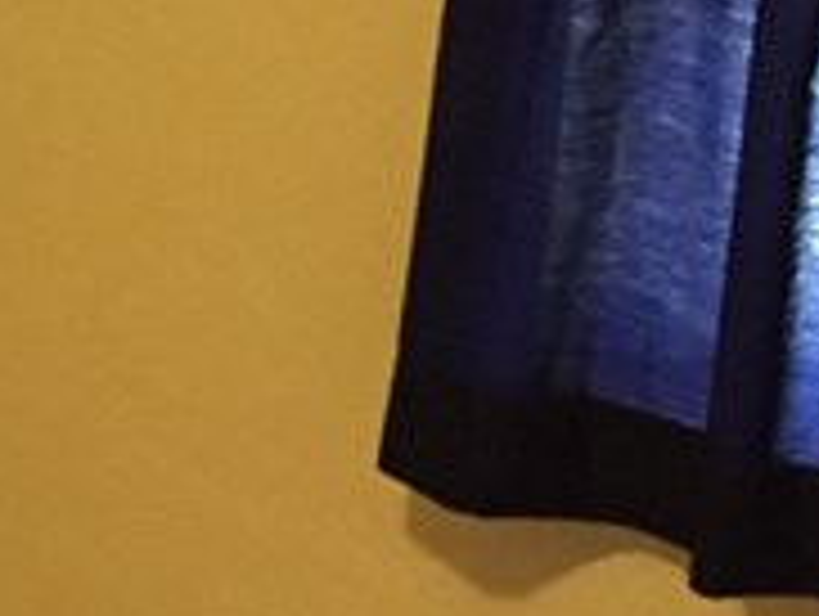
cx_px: -1130
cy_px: -297
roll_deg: -2.0
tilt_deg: -9.1
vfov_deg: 8.9
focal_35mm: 163
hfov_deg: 10.5
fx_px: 3862
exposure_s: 1/20
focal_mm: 4.15
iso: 250
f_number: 2.2
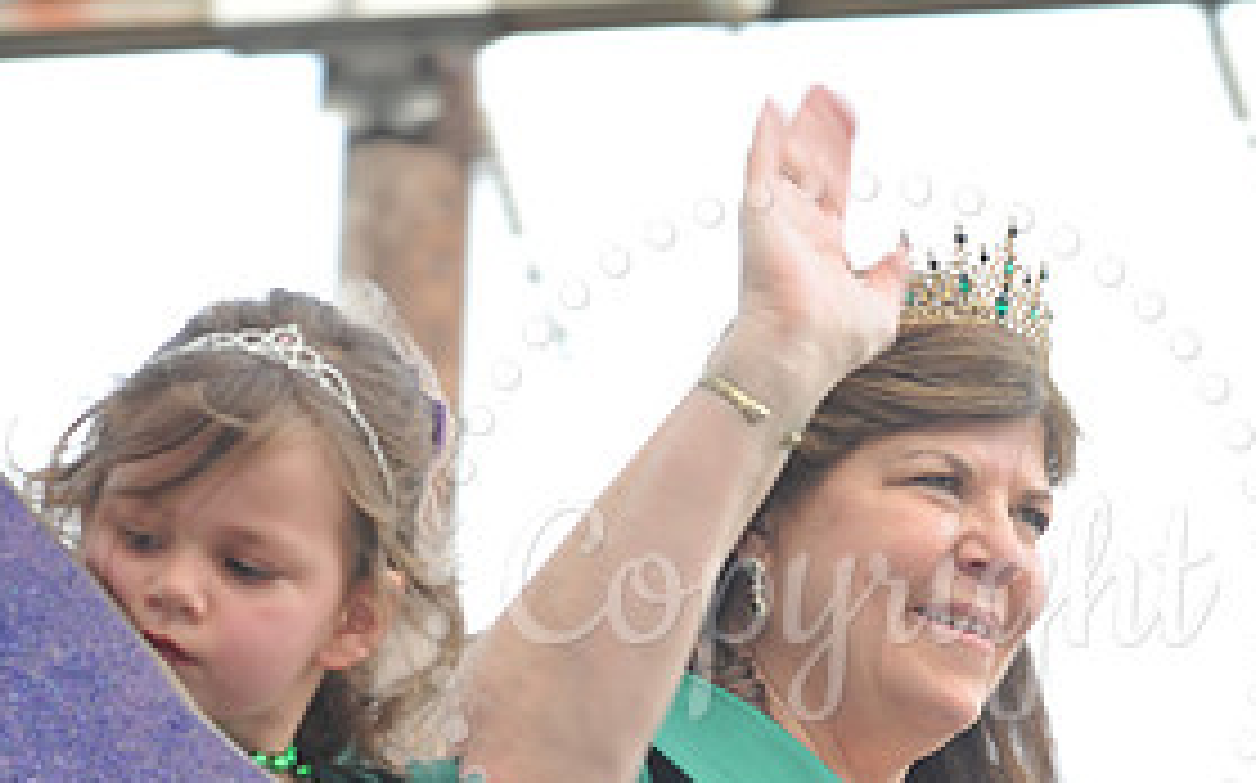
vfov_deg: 4.3
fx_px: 10502
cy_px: 598
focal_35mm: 307
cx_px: 855
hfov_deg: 6.8
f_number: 9
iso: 250
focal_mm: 145
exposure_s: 1/80
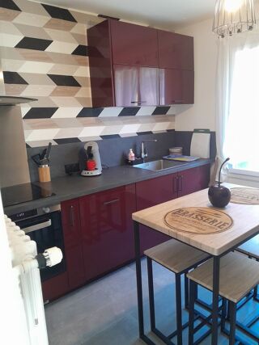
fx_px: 260
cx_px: 130
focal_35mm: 26
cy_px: 172
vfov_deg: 67.3
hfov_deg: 53.0
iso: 400
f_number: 1.8
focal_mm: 3.98
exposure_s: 1/50
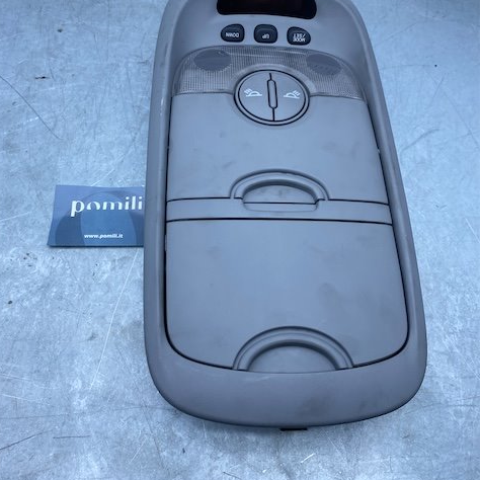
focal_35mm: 31
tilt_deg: -58.7
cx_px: 238
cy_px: 178
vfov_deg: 51.9
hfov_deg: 52.5
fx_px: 486
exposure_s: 1/678
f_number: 1.8
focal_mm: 4.25
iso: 32
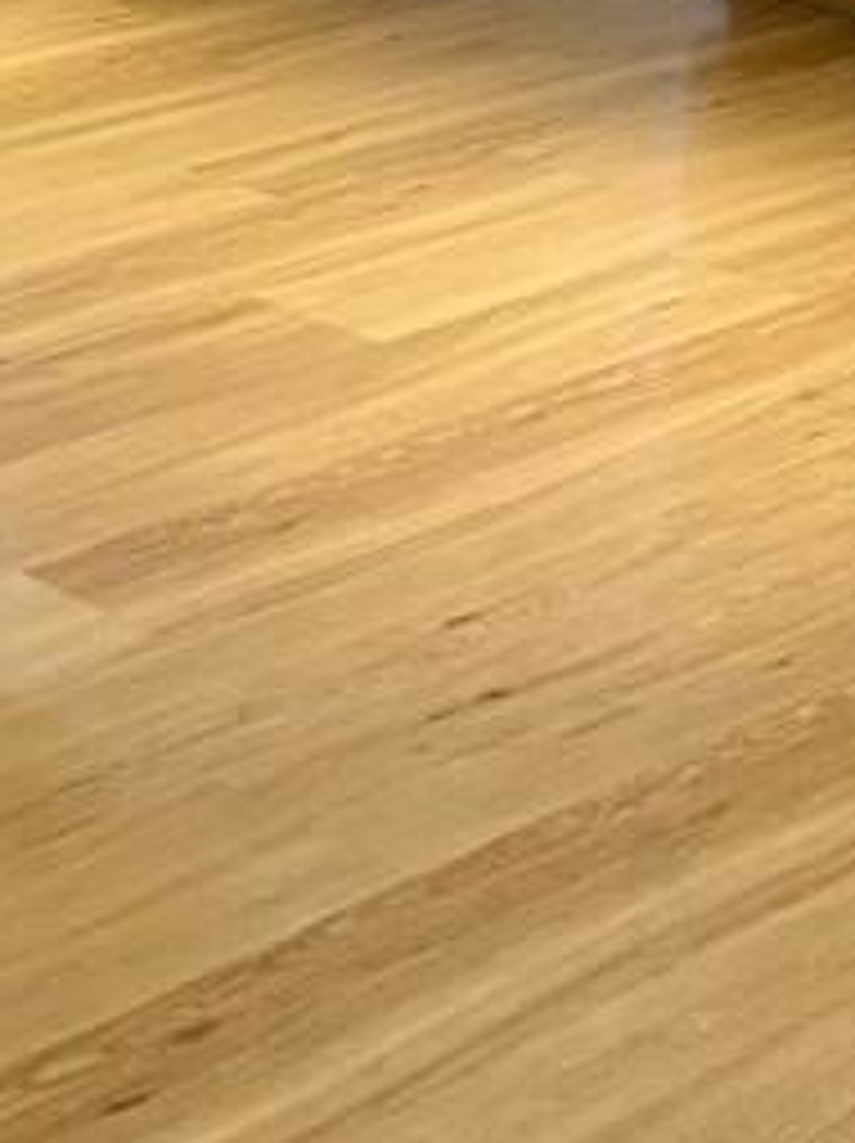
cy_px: -644
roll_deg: +2.6
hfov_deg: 14.0
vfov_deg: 16.8
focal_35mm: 105
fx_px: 3464
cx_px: 274
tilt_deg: -2.6
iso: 200
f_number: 1.5
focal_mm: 5.7
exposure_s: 1/60
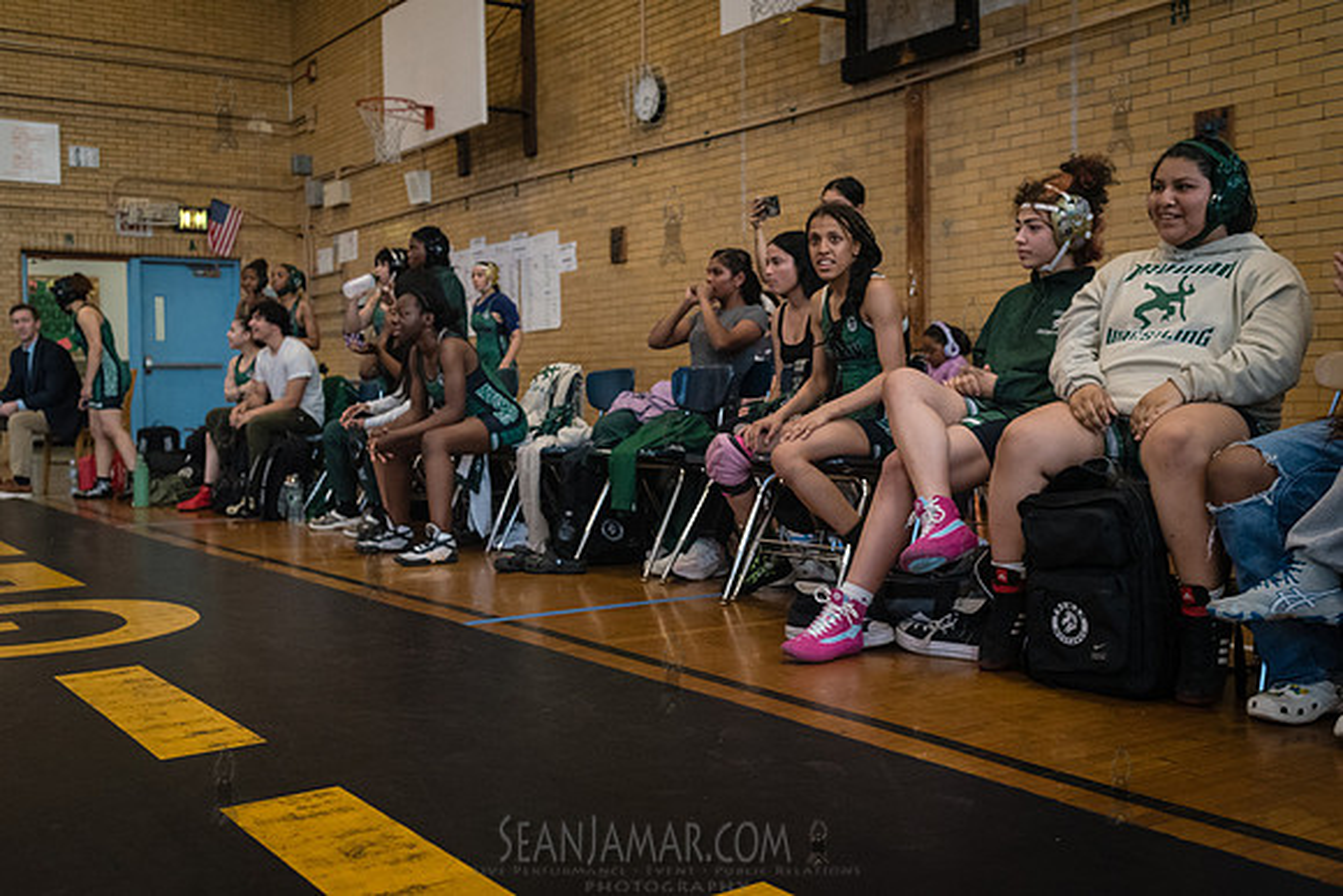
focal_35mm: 36
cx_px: 672
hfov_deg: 53.3
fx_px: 1338
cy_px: 448
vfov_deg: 37.0
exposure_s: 1/320
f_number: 4
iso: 4000
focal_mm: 35
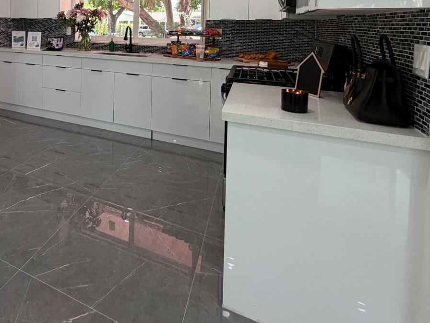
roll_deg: -1.9
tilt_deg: -3.4
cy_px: 37
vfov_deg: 49.4
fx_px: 311
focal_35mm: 25
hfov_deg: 62.9
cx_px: 80
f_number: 2.2
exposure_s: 1/120
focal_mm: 2.22
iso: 160
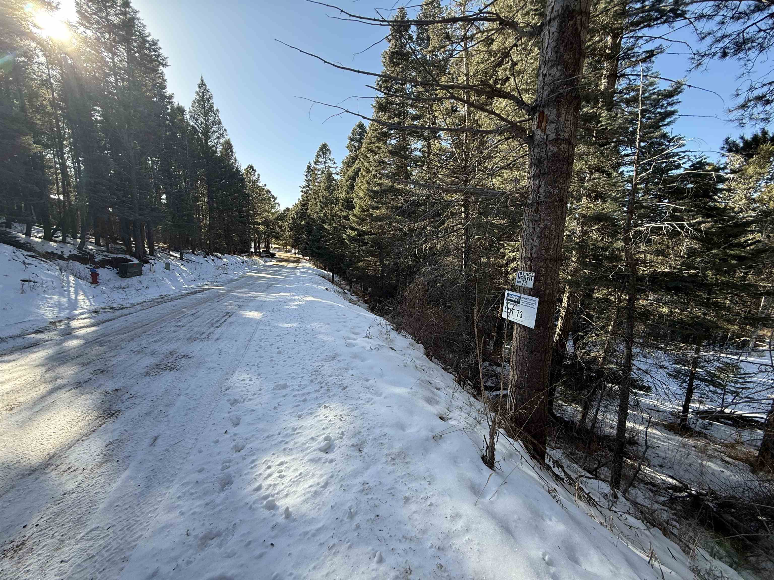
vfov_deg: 85.7
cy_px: 290
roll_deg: -1.1
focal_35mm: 14
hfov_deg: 102.1
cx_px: 387
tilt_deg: -7.8
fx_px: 313
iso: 50
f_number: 2.2
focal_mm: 2.22
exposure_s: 1/264
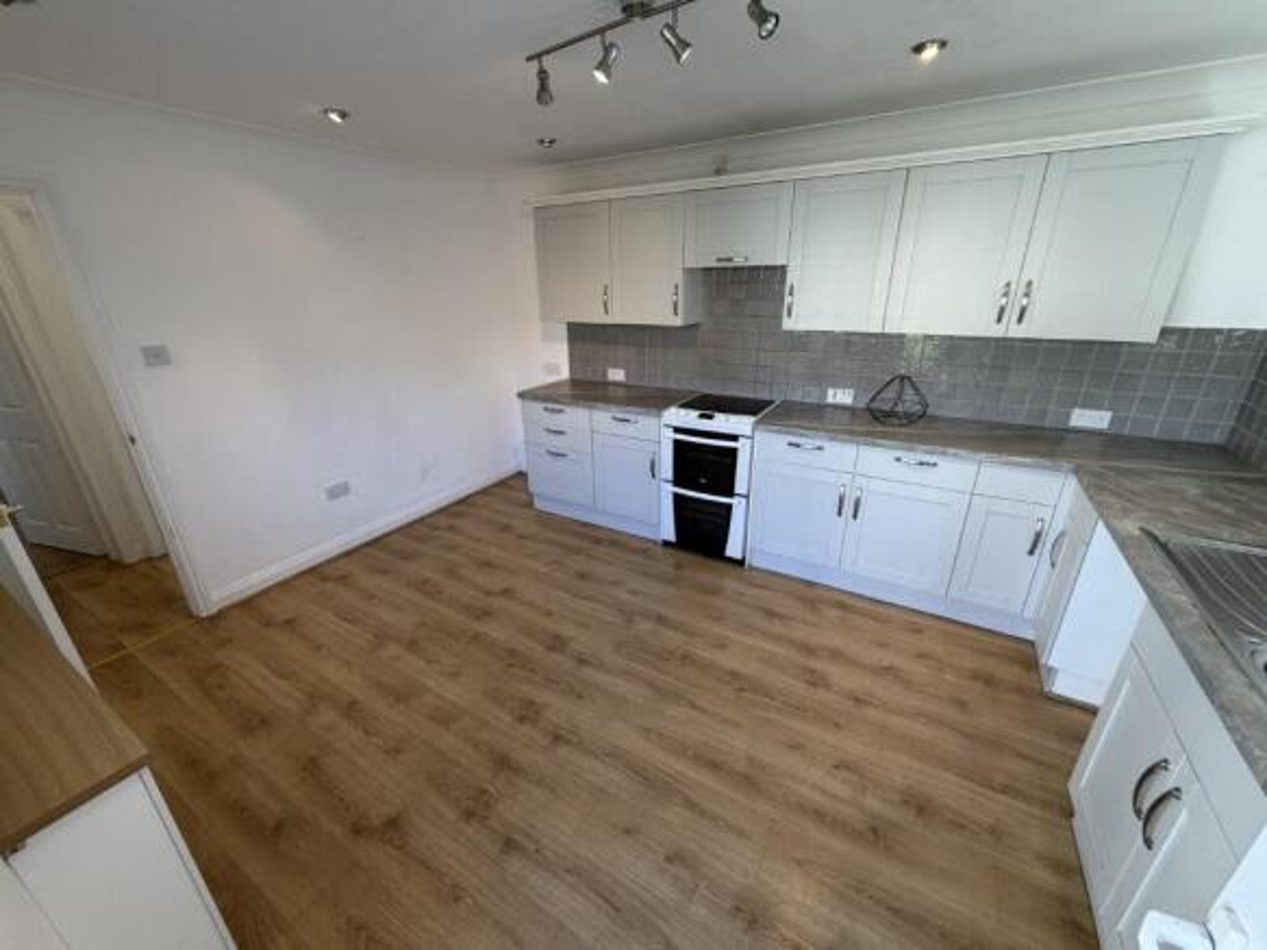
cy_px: 475
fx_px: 512
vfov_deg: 85.7
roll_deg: +0.9
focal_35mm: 14
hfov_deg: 102.1
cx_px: 634
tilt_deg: -21.1
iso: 100
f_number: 2.2
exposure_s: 1/100
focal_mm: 2.22
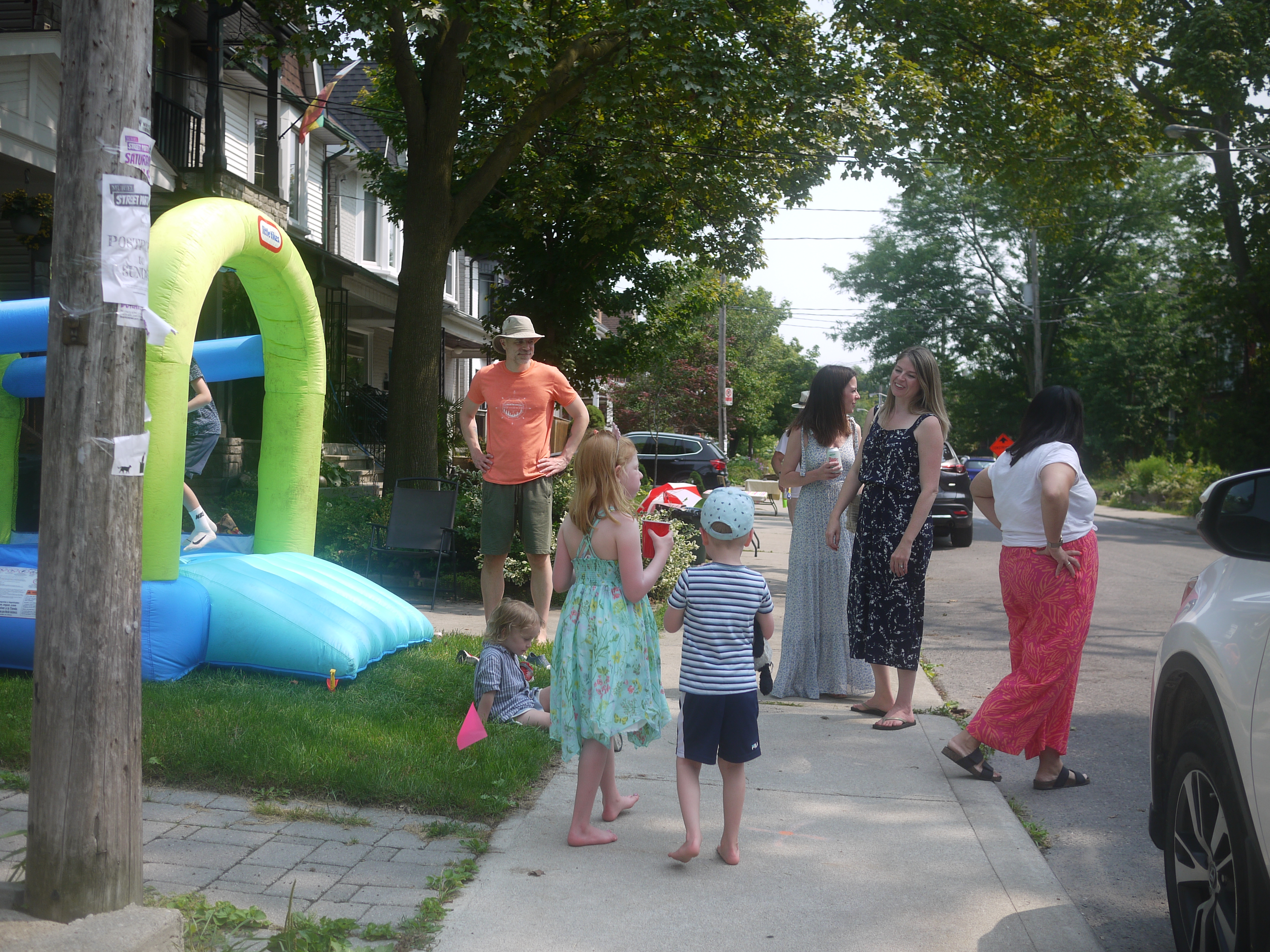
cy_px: 476
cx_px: 635
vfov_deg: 36.0
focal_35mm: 40
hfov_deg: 46.8
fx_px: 1468
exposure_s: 1/2000
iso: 100
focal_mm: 20
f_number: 2.5
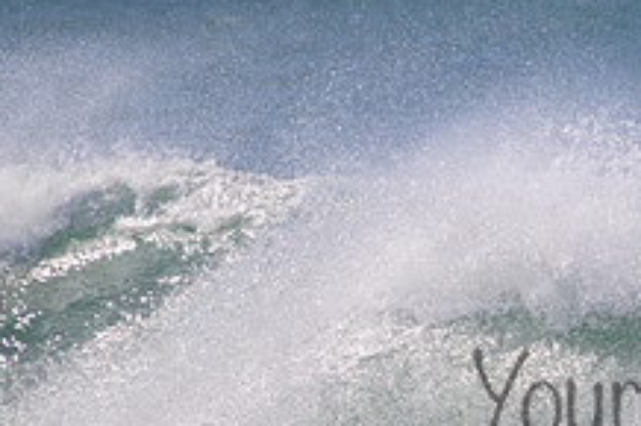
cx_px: 776
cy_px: 369
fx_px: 37949
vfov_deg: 0.6
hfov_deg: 1.0
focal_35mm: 2133
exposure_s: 1/2000
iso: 720
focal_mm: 800
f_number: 11
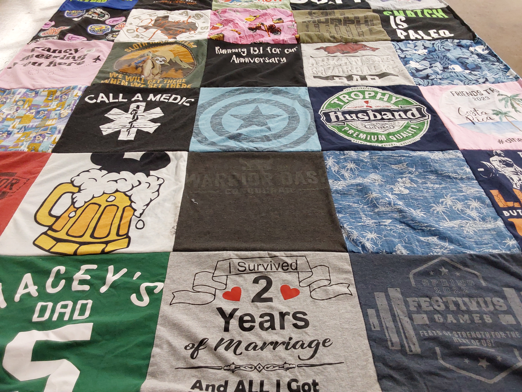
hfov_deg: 63.4
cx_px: 261
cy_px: 196
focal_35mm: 28
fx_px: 422
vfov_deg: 49.7
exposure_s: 1/50
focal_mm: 2.91
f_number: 1.9
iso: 125
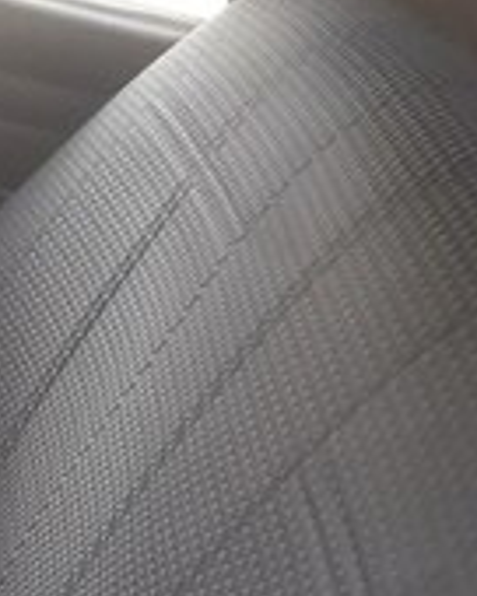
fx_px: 1359
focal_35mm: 77
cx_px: -158
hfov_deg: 18.4
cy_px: 799
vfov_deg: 22.0
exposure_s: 1/50
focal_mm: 3.6
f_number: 1.9
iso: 160
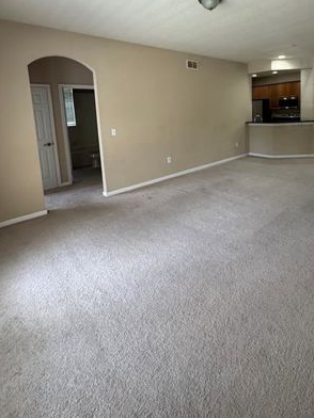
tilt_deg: -7.8
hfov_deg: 67.3
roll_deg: +3.5
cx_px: 202
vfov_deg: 81.6
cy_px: 136
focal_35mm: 19
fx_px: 230
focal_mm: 2.22
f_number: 2.2
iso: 320
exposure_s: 1/120
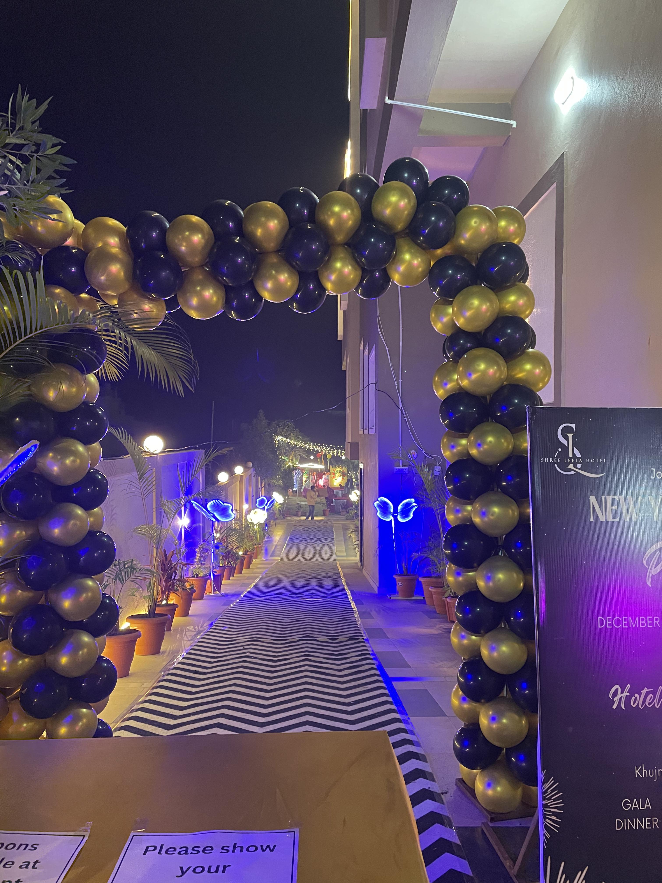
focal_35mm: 26
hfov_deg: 53.1
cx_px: 331
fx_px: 663
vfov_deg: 67.3
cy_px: 442
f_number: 1.6
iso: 500
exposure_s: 1/50
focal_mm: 4.2
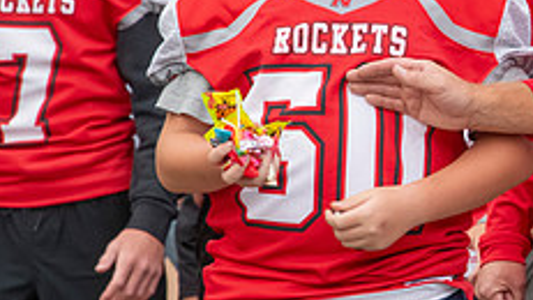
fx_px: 11152
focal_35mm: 789
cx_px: 503
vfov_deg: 1.5
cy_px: 45
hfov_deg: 2.7
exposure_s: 1/250
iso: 3200
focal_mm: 300
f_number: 11
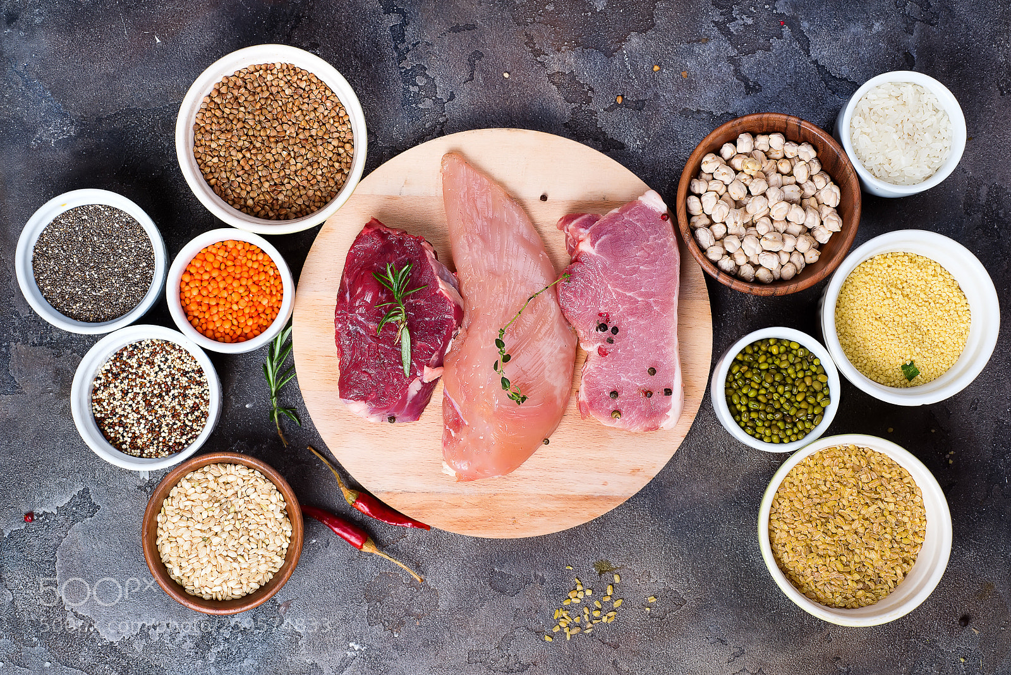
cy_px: 338
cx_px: 506
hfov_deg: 39.6
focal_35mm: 50
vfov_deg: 27.0
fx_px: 1405
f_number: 10
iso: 100
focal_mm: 50
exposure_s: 1/60
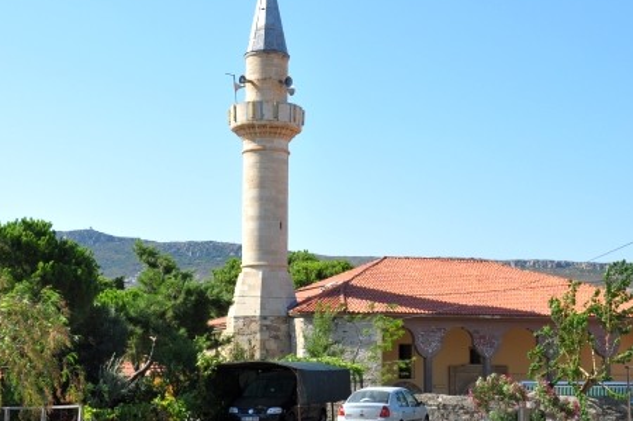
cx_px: 404
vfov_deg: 20.3
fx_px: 1177
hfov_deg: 30.0
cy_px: 225
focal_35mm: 67
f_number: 10
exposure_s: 1/250
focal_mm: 30
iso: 200
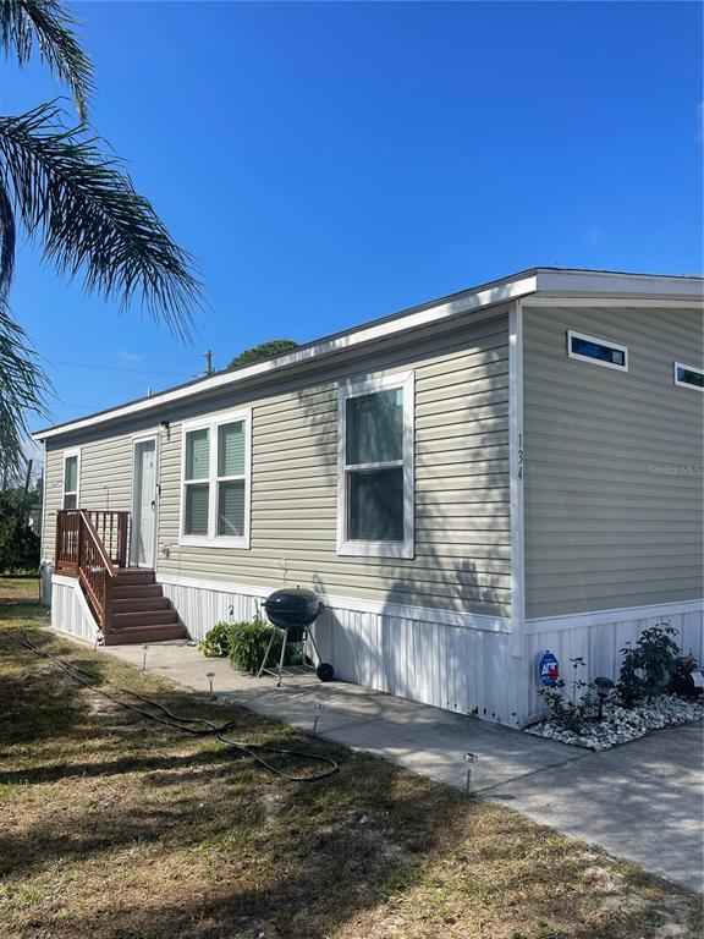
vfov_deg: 67.3
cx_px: 352
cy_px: 470
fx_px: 705
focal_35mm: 26
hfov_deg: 53.1
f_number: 1.6
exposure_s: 1/4525
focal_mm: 5.1
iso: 32
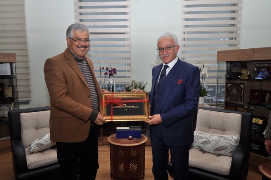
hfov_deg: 70.5
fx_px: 192
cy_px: 90
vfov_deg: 50.3
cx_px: 136
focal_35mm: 26
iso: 200
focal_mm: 17
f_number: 4.2
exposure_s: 1/60
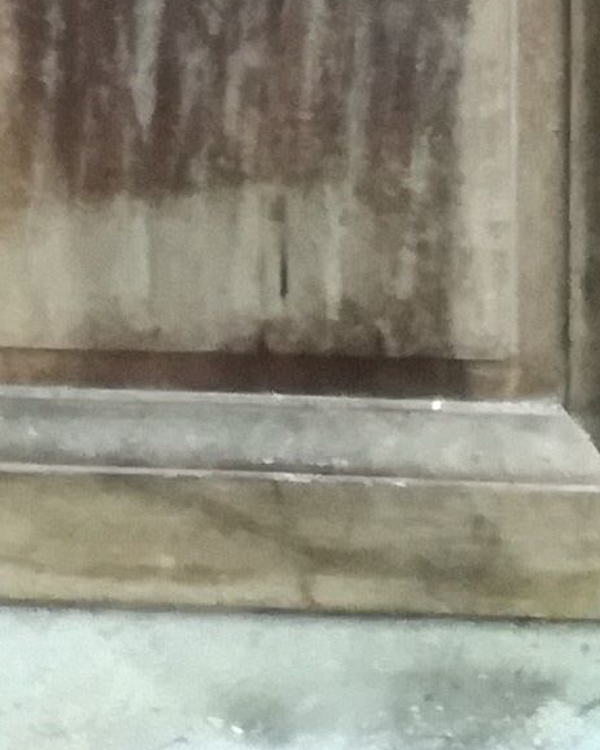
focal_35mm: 191
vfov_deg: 7.9
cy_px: -1875
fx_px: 4241
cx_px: 970
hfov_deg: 7.9
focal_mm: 3.79
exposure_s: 1/33.3
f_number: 2
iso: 250
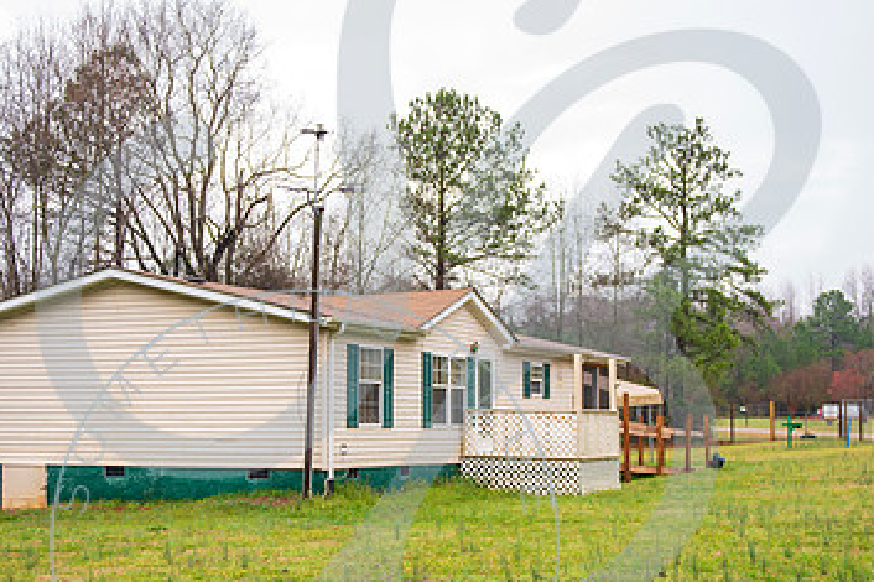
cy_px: 336
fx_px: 1504
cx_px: 428
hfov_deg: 32.4
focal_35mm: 62
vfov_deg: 21.9
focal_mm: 36
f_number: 2.8
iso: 200
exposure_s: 1/400
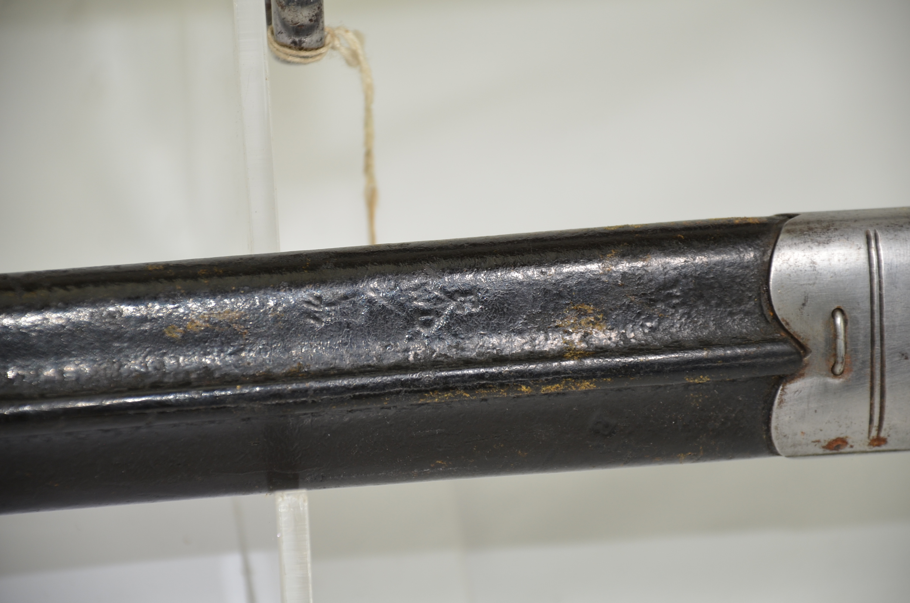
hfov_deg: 10.2
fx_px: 5108
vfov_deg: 6.8
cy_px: 302
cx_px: 455
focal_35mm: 202
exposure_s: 1/125
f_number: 5.6
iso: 250
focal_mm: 135
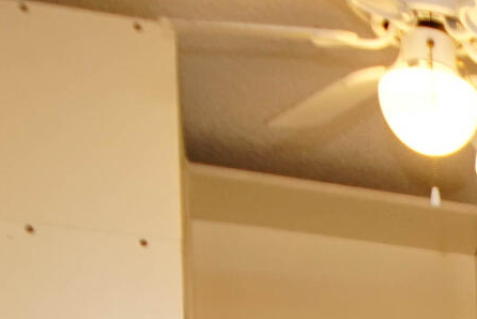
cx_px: 1055
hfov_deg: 13.5
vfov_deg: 9.3
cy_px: 922
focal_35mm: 121
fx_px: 1604
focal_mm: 12
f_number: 5.6
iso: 400
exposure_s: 1/60
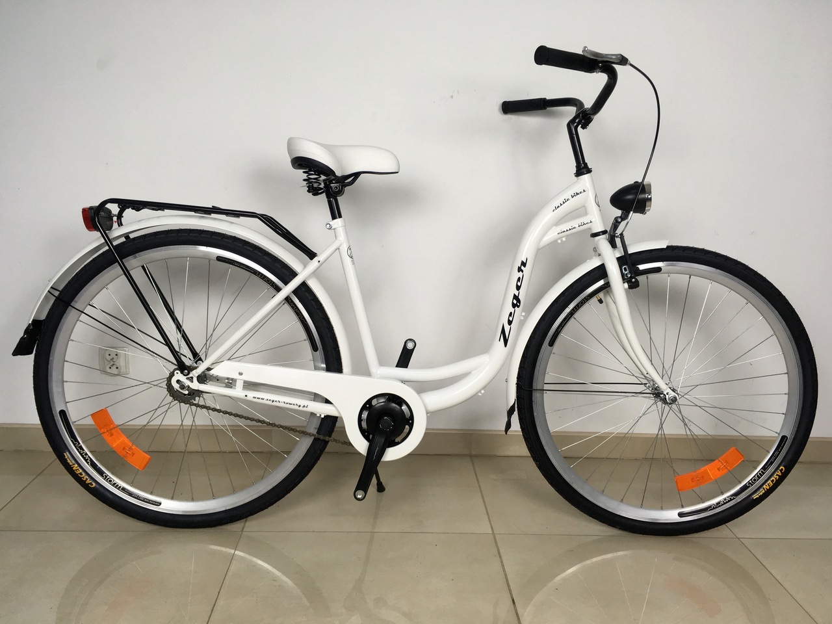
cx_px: 416
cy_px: 312
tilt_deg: -12.9
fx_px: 697
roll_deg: -2.3
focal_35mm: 29
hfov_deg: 61.7
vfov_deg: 48.2
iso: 32
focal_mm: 4.15
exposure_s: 1/100
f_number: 2.2
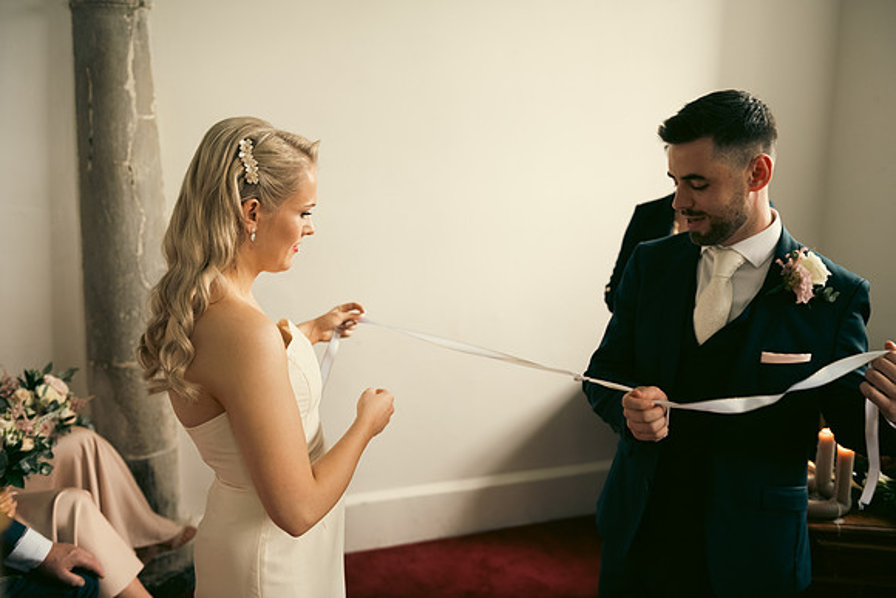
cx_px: 448
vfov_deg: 38.9
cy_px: 299
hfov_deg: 55.8
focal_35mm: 34
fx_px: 846
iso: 800
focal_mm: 34
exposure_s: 1/160
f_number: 3.5
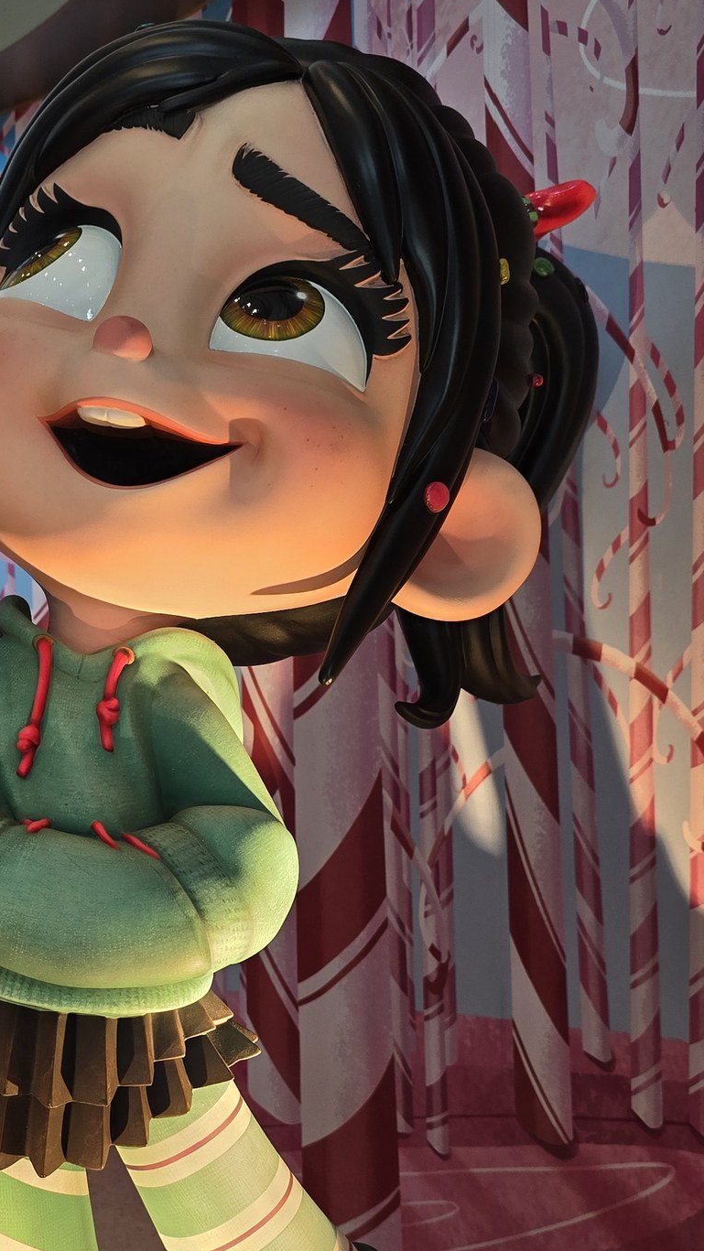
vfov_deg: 46.2
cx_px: 79
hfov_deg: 26.3
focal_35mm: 44
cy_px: 738
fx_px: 1460
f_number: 1.7
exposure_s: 1/53
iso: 40
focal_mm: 6.3
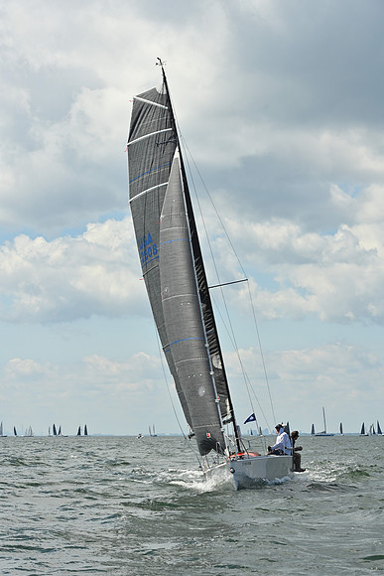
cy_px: 288
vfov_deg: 20.4
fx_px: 1599
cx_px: 192
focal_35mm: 100
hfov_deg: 13.7
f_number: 9
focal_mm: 100
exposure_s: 1/1250
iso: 250
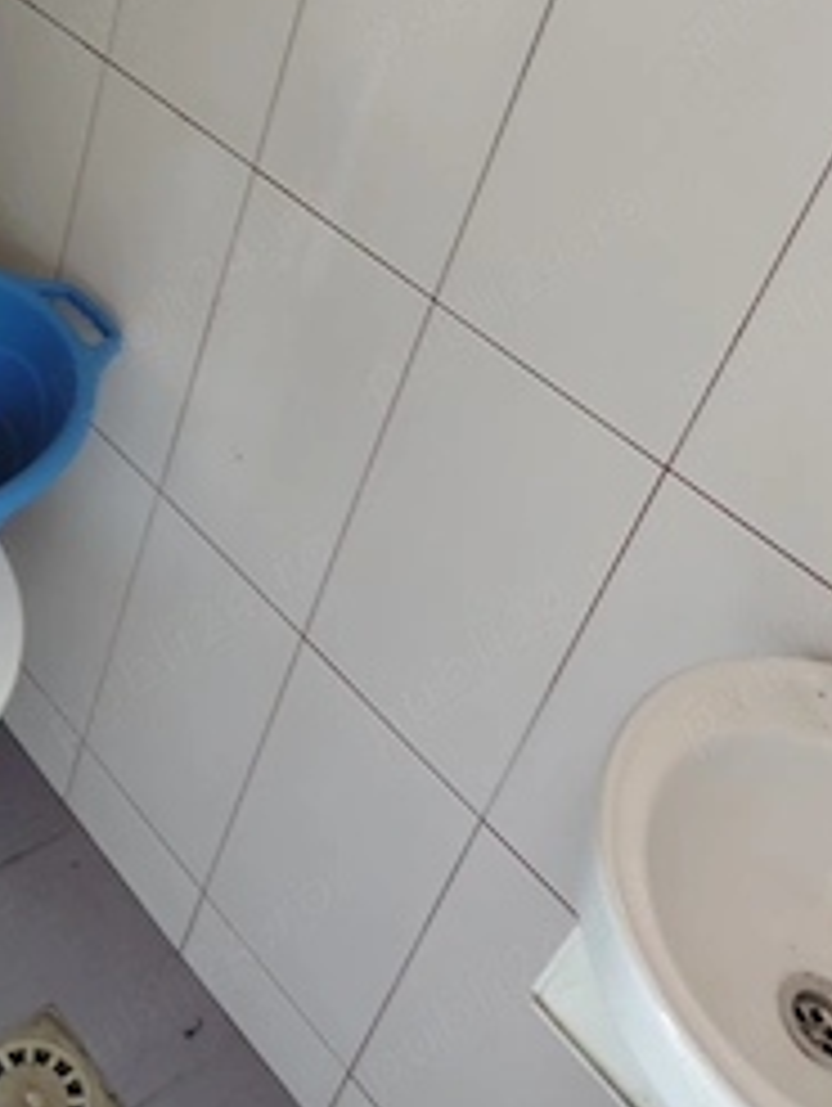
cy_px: 369
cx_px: 346
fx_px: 1248
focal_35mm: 39
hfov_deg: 36.8
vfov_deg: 47.1
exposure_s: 1/25
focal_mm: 5.25
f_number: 1.75
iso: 1281
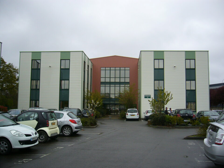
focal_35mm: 35
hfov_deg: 52.6
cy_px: 84
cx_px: 112
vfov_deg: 40.7
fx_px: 226
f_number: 2.8
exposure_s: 1/250
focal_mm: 5.8
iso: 80
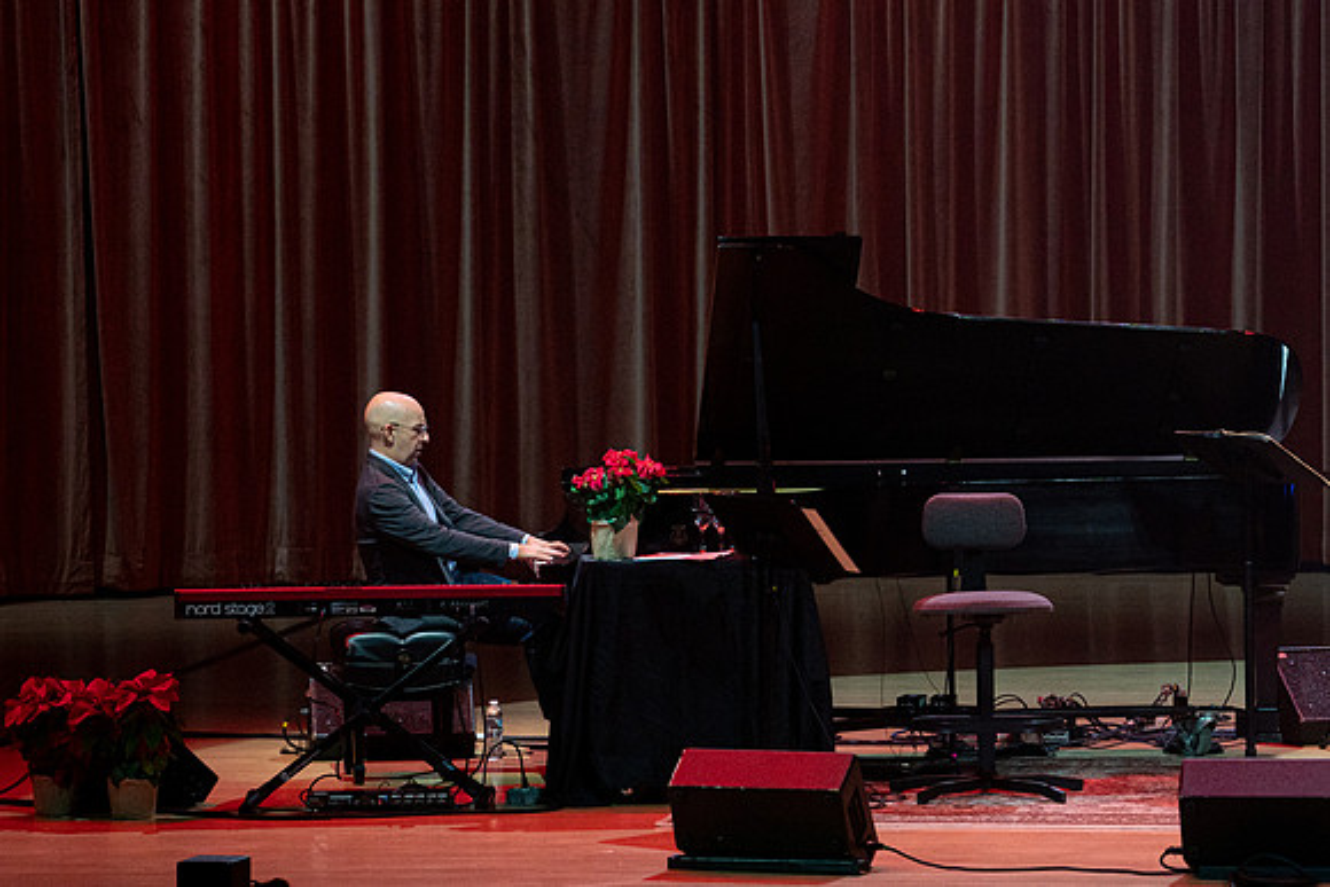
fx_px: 9908
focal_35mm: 268
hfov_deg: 7.7
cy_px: 380
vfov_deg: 5.1
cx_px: 763
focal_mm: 200
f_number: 6.3
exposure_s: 1/250
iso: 2500
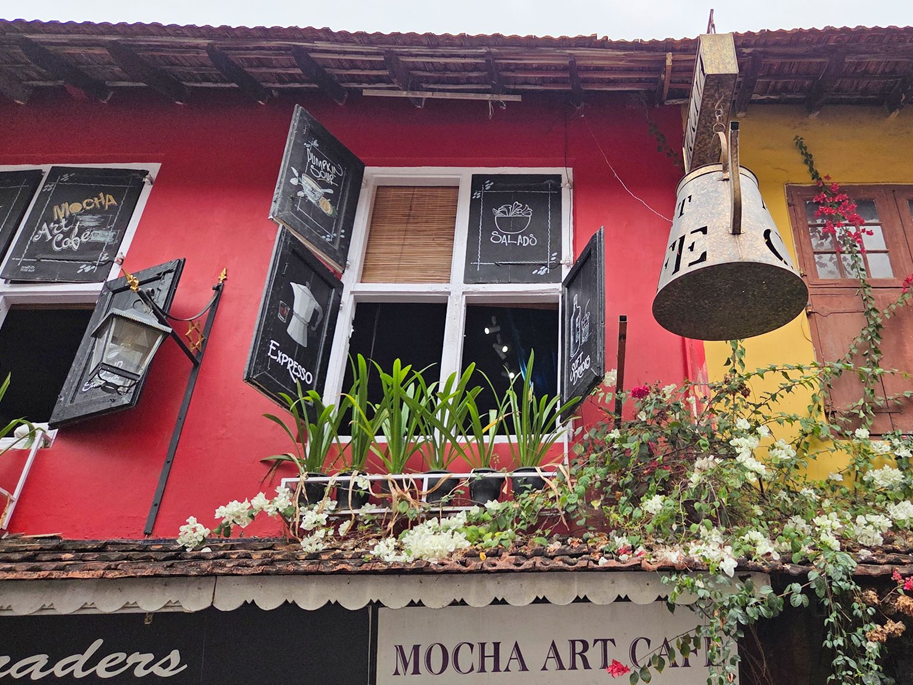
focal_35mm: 30
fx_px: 791
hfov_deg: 58.9
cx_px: 592
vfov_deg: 46.8
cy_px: 322
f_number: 1.8
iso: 80
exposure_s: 1/3829
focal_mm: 5.4
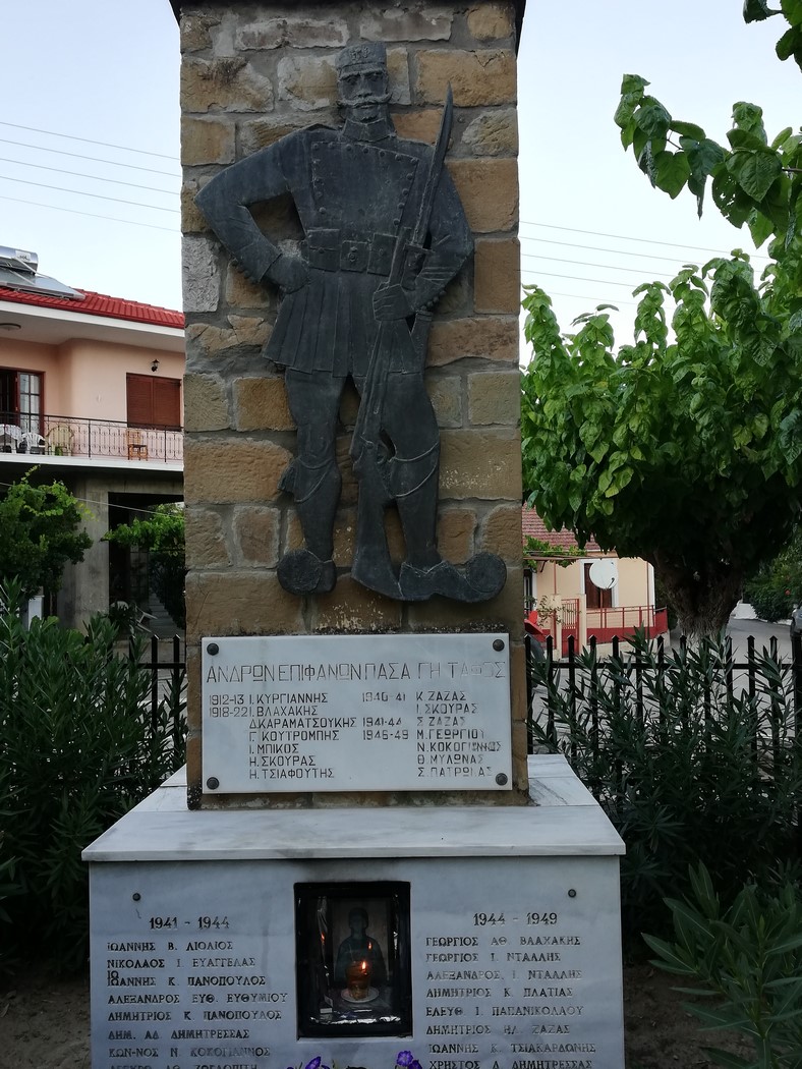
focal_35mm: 32
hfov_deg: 44.2
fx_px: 988
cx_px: 401
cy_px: 534
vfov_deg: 56.8
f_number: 2.2
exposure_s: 1/100
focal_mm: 3.81
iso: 64
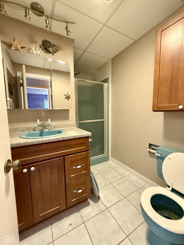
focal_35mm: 14
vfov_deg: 102.1
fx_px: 99
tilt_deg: -5.1
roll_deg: +0.5
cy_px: 122
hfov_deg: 85.7
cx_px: 92
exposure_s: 1/60
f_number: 2.2
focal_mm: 2.22
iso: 800
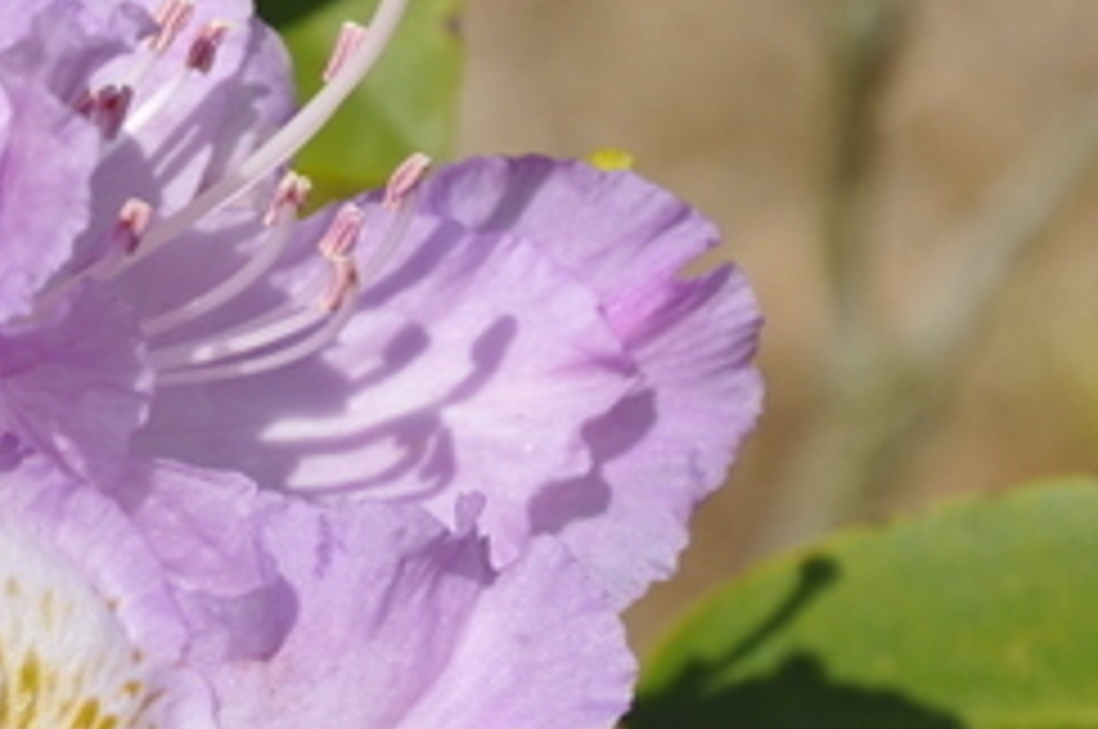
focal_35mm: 517
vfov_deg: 2.7
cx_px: -297
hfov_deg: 4.0
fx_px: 15736
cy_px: 698
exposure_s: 1/500
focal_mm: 105
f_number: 11
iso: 200
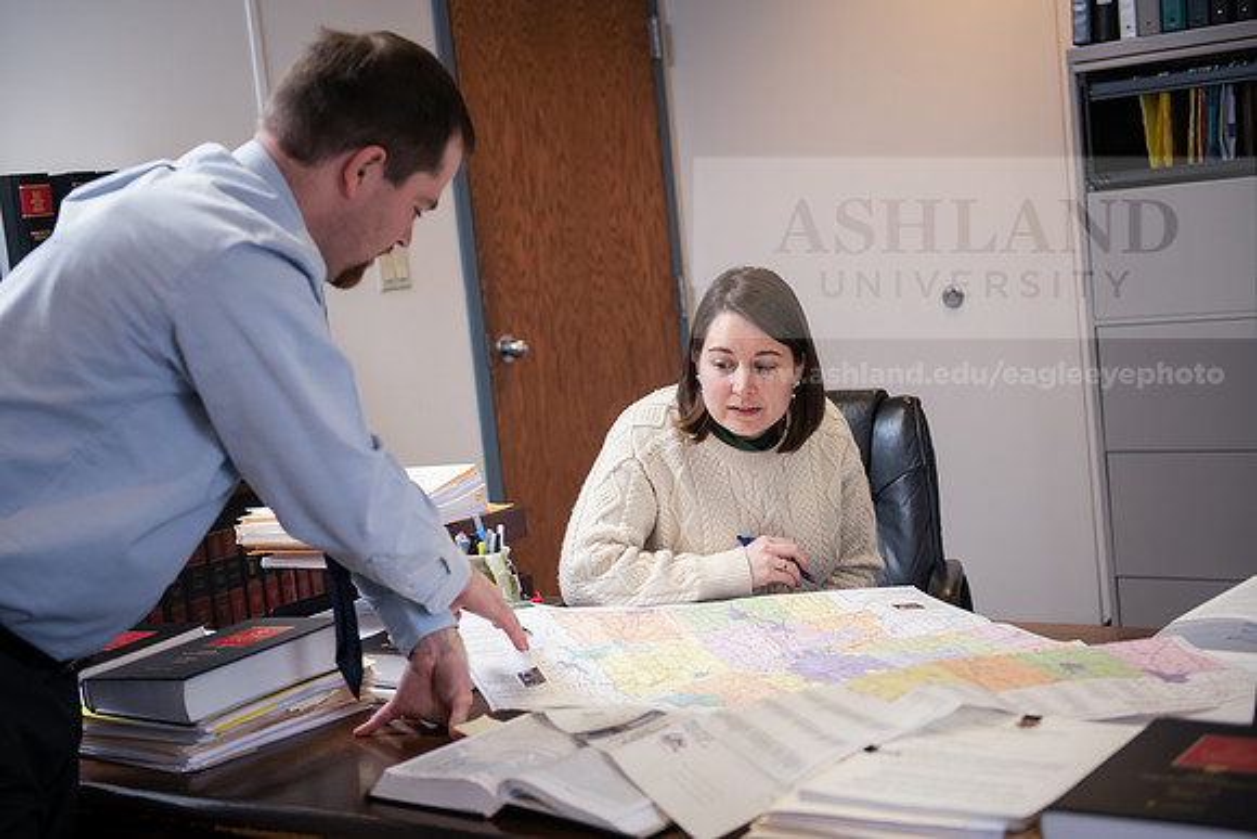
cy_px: 420
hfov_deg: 35.6
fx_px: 1956
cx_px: 628
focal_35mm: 56
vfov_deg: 24.2
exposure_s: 1/160
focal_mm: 56
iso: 800
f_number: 3.2
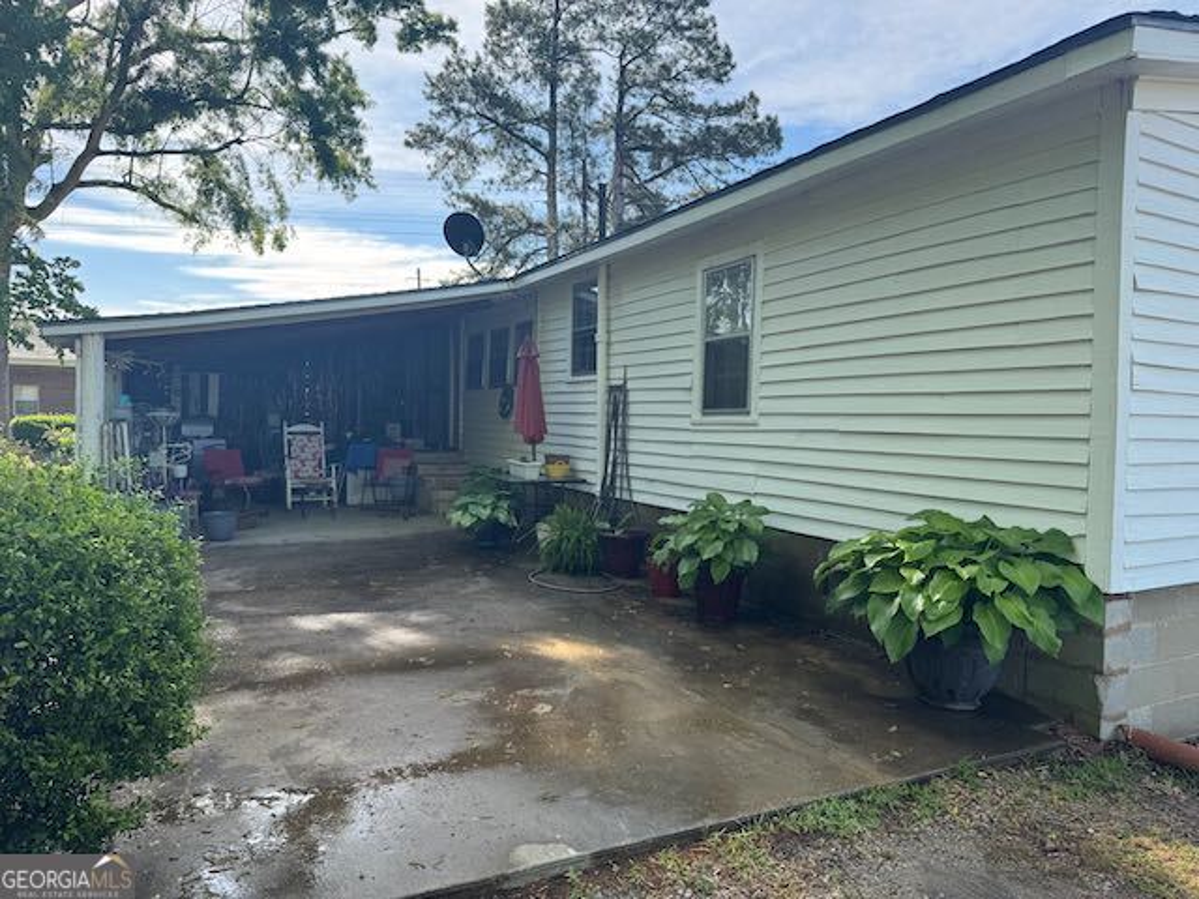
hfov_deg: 71.6
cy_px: 450
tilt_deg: -2.7
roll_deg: -1.2
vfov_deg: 56.8
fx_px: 831
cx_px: 600
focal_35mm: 24
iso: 80
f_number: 1.78
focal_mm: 6.76
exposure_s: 1/1076
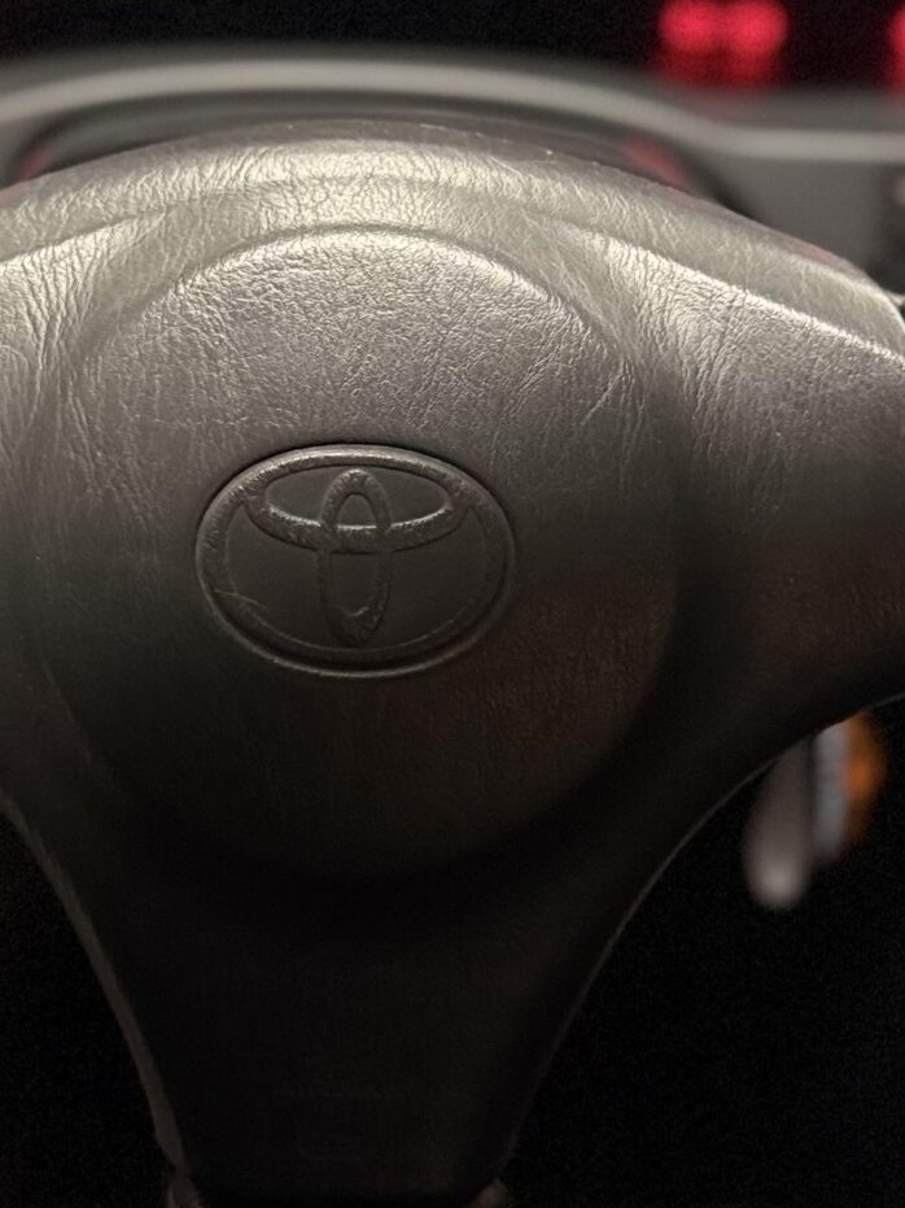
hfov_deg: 22.2
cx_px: 322
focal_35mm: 66
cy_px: 405
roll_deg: -3.3
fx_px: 2301
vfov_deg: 29.2
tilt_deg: -37.8
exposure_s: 1/33
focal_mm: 6.76
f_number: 1.78
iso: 800
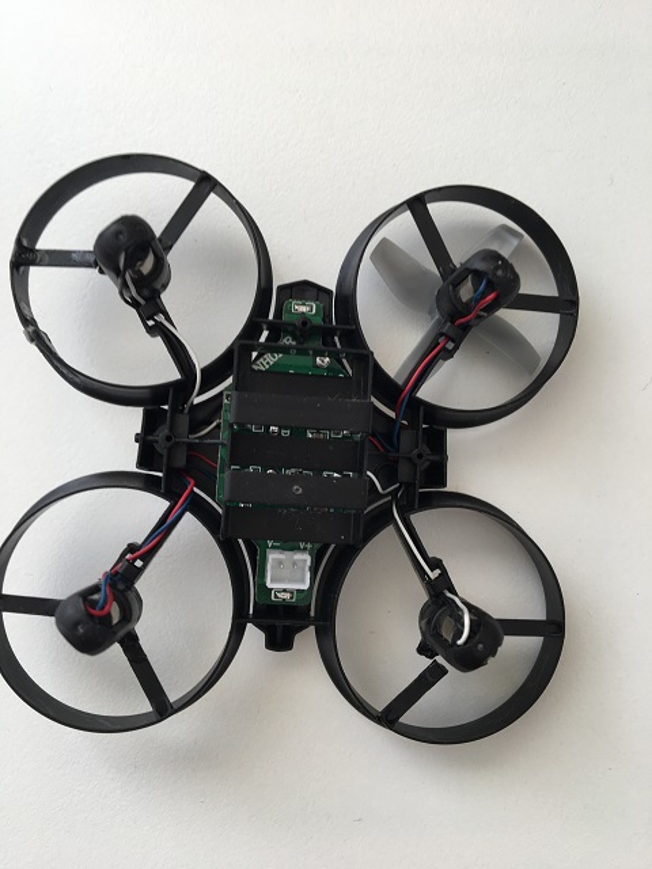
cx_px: 326
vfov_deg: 61.7
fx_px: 728
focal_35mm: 29
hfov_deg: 48.2
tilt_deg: -84.5
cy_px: 434
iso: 25
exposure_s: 1/60
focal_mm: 4.15
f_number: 2.2
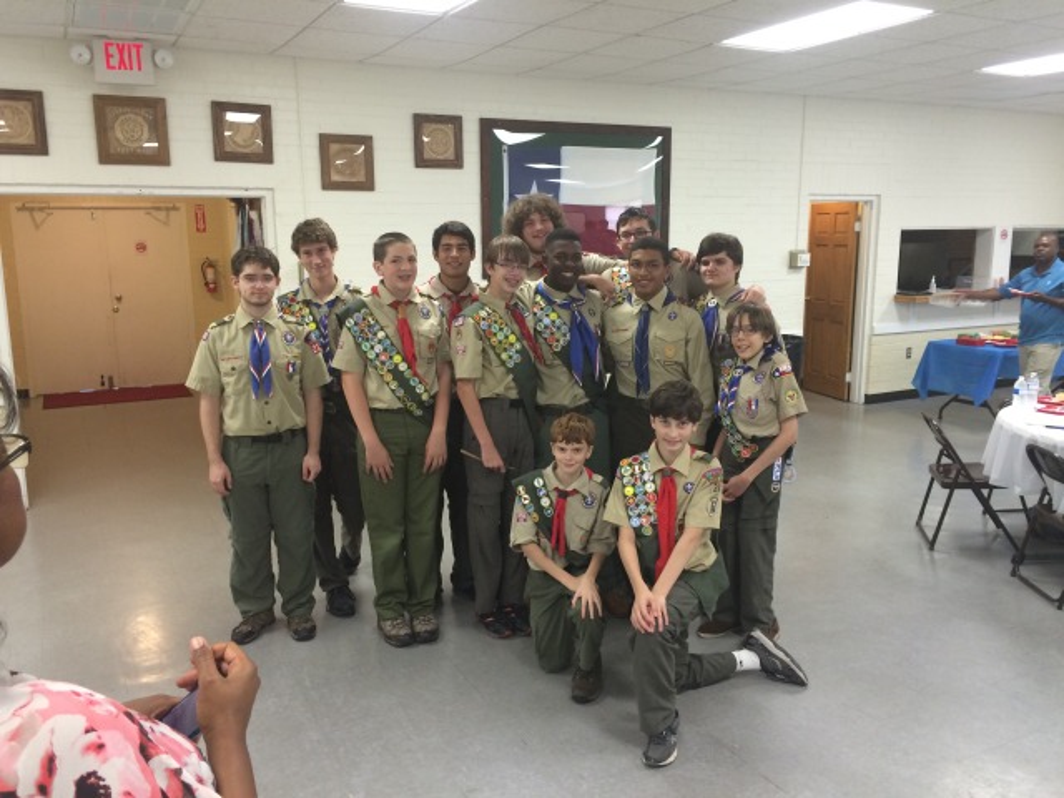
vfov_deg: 48.2
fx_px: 891
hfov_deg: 61.7
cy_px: 399
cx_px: 532
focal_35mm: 29
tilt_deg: -11.7
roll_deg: +0.1
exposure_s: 1/30
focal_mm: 4.15
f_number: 2.2
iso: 100
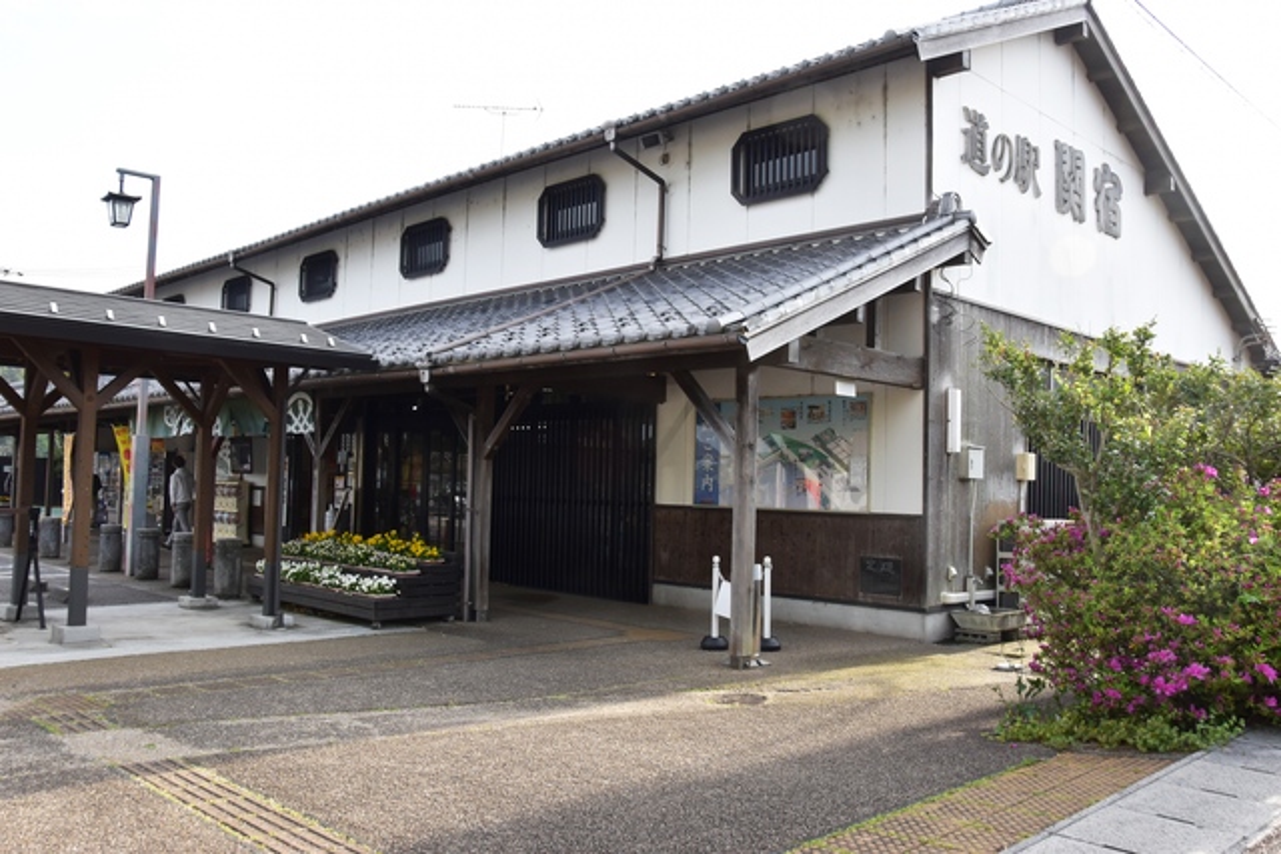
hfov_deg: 61.9
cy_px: 427
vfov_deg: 43.6
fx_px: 1068
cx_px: 640
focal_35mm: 30
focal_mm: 20
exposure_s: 1/160
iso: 400
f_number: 9
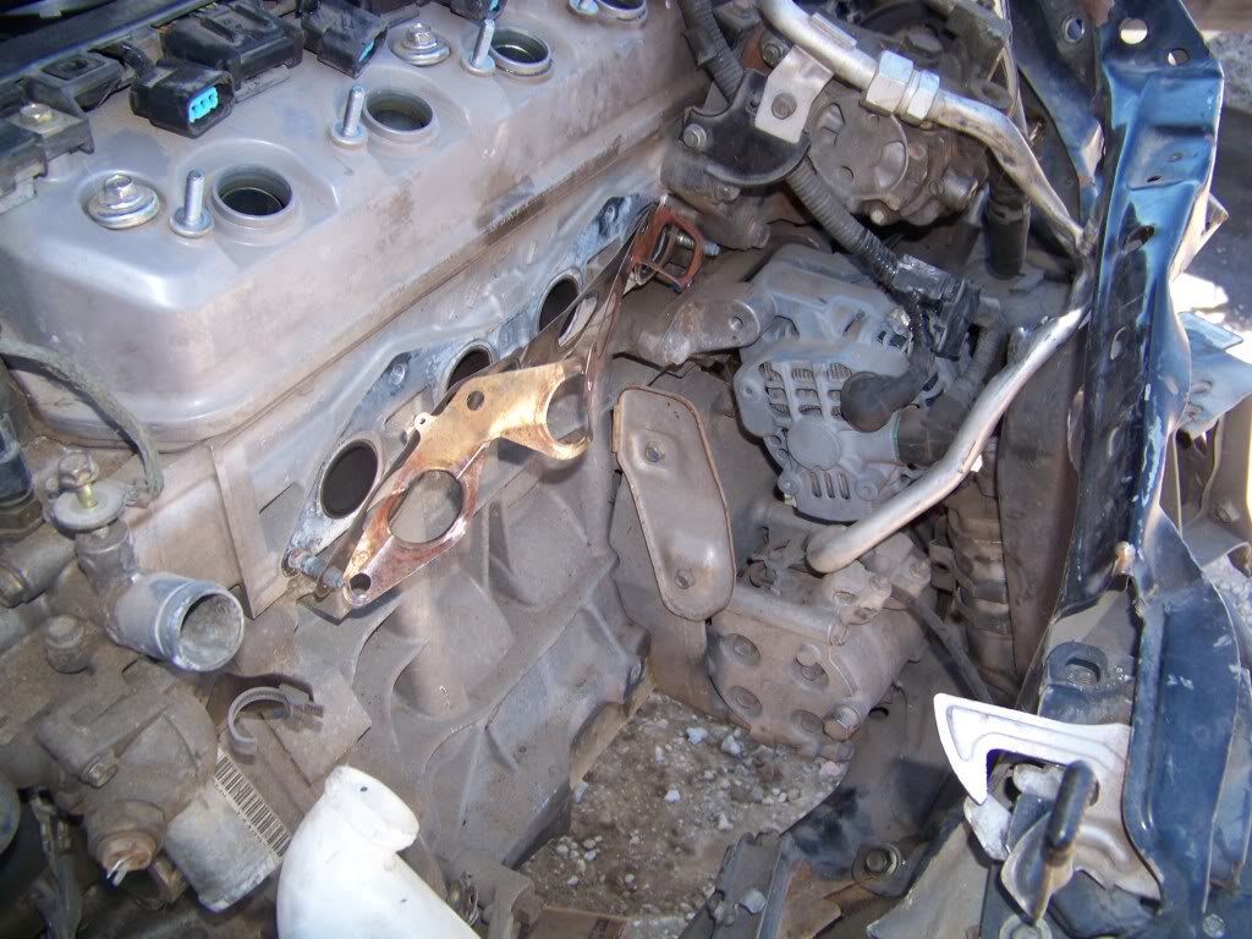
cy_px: 470
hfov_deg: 51.4
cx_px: 626
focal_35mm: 36
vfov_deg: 39.7
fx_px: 1302
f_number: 2.8
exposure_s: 1/125
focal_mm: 5.9
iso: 64
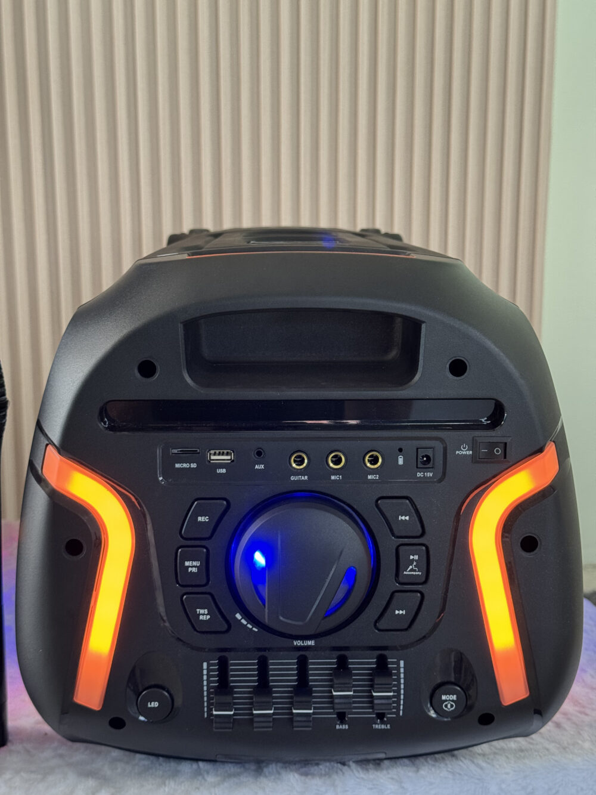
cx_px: 298
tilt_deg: -10.2
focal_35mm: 48
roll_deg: -0.5
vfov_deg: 39.7
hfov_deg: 30.3
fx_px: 1102
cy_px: 398
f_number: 1.78
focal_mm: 6.76
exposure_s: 1/60
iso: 250
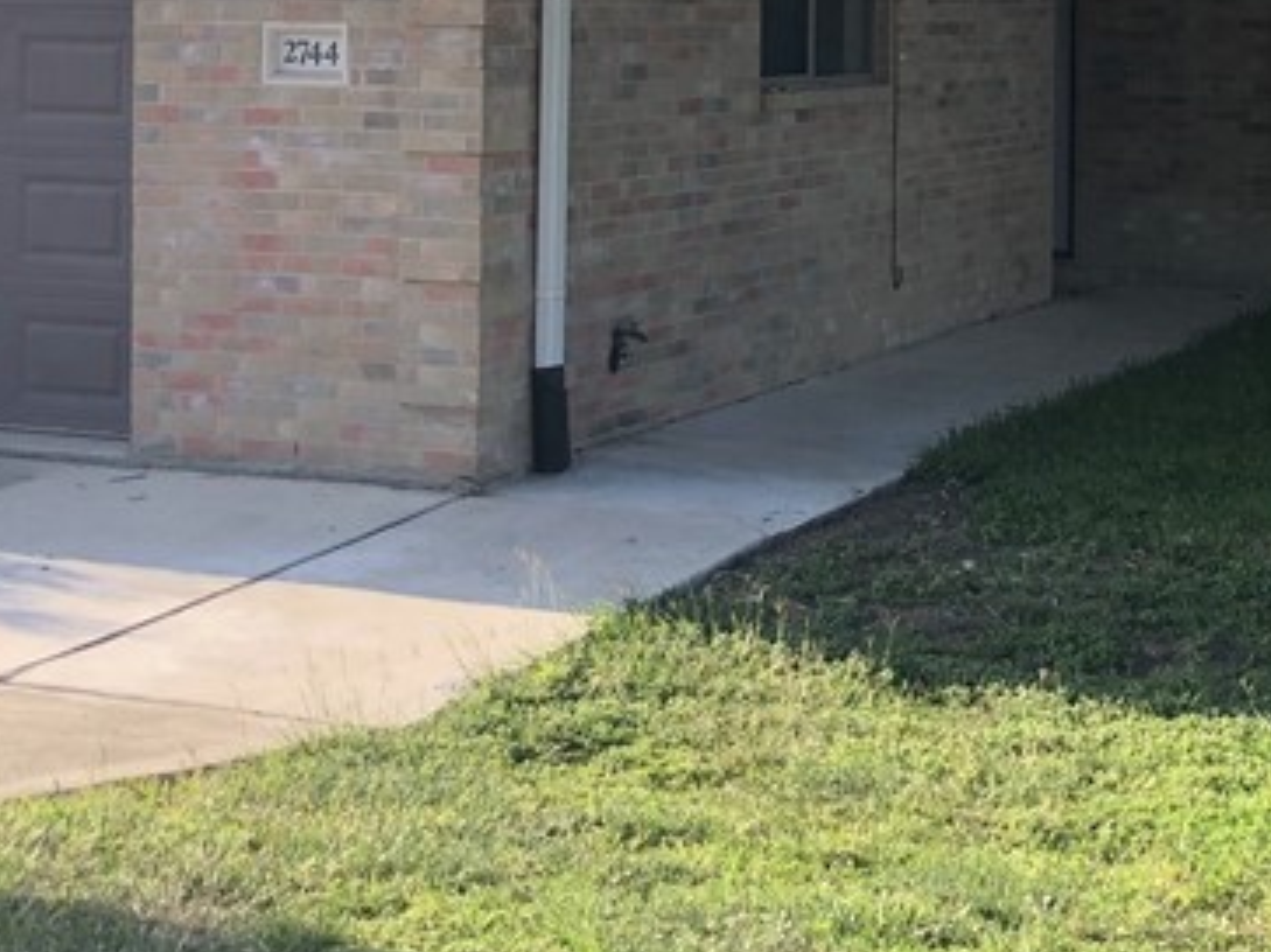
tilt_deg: -2.3
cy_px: 94
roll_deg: +0.0
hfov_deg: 24.5
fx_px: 2900
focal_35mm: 79
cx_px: 928
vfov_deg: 18.3
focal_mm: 3.99
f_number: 1.8
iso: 20
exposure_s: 1/649
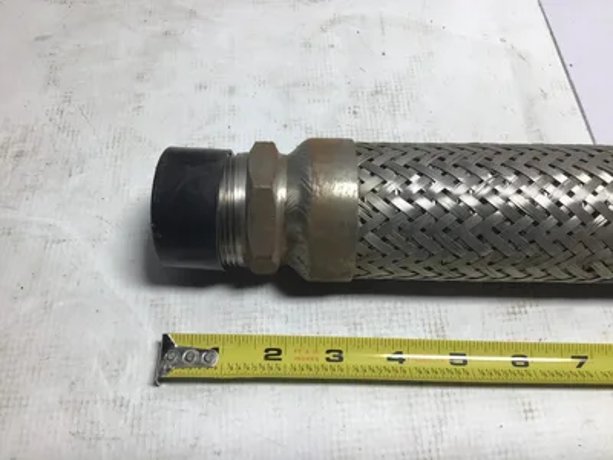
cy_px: 230
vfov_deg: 45.4
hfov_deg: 58.4
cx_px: 306
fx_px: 549
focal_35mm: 31
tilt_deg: -61.1
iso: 32
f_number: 2.4
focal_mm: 3.3
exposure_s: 1/120
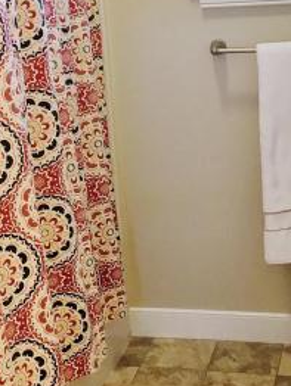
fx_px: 951
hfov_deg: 17.4
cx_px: 127
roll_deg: +1.6
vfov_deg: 23.0
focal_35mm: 85
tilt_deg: -17.4
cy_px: 215
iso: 50
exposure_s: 1/30
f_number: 2.2
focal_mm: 4.15
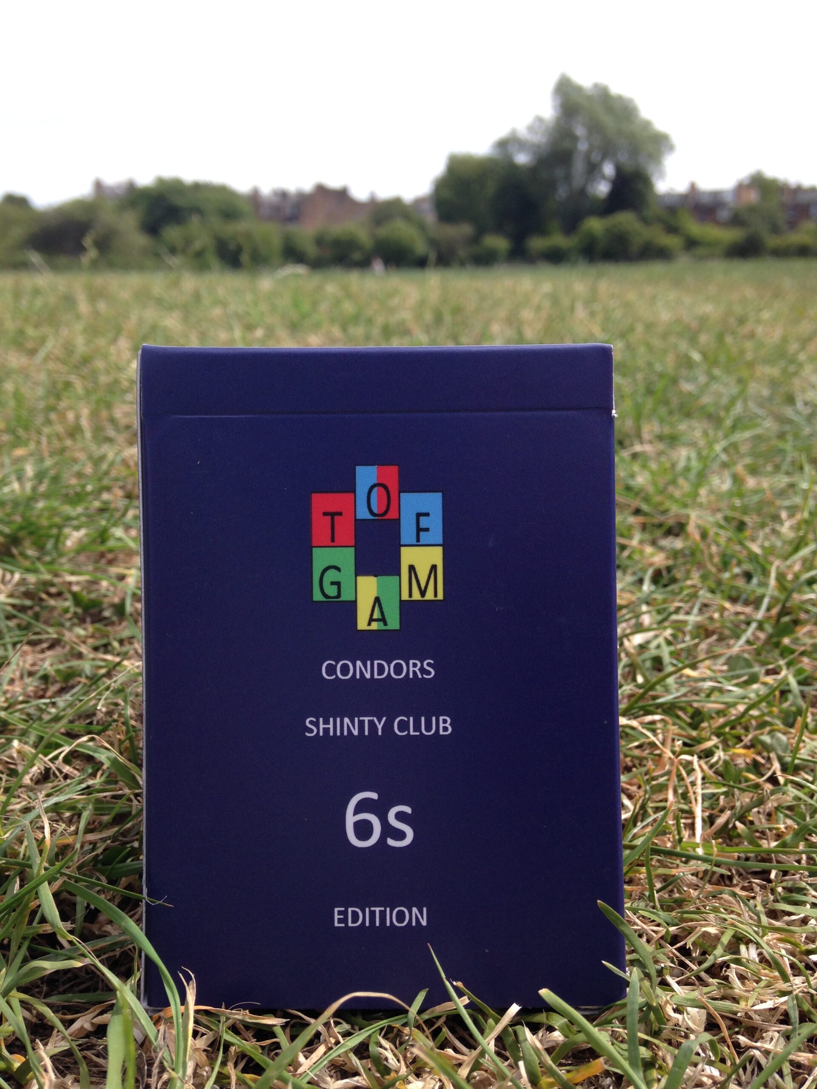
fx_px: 1038
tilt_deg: -14.4
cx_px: 408
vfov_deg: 55.4
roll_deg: -0.2
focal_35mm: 33
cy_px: 544
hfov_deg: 42.9
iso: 50
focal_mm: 4.12
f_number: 2.4
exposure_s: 1/861
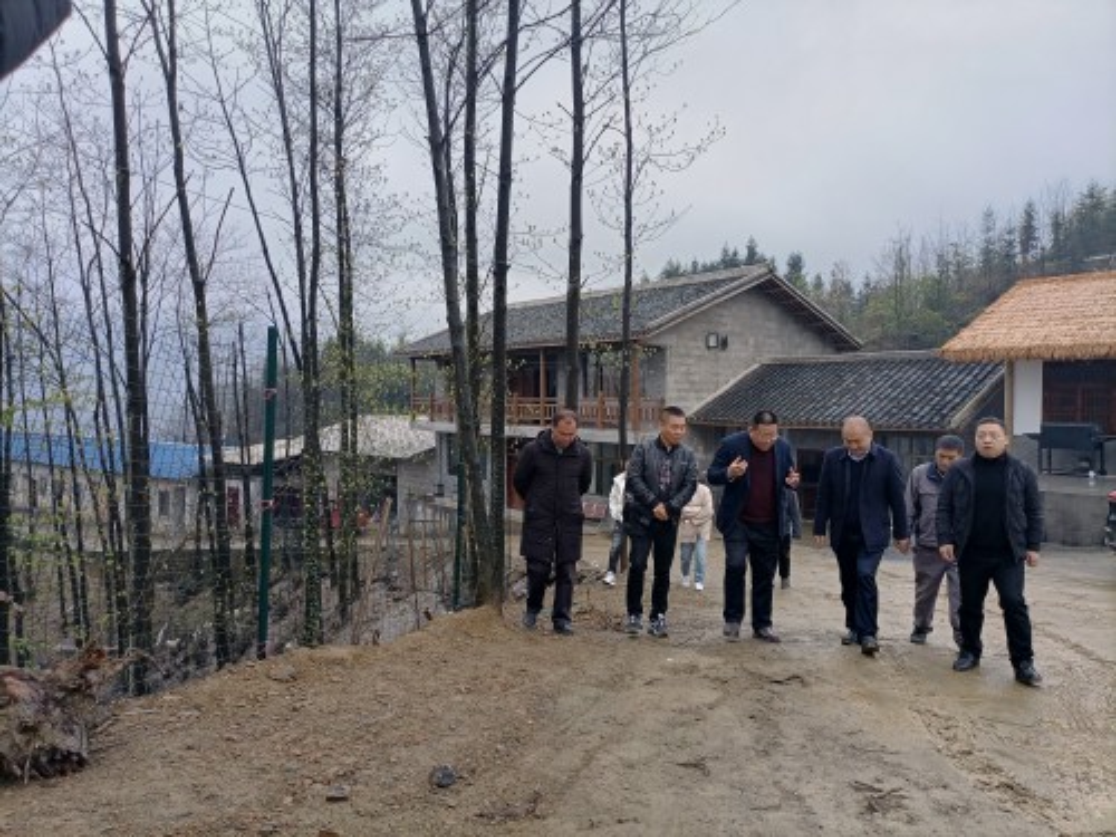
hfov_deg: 67.3
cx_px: 558
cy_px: 418
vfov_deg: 53.1
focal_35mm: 26
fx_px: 838
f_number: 1.8
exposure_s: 1/100
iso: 122
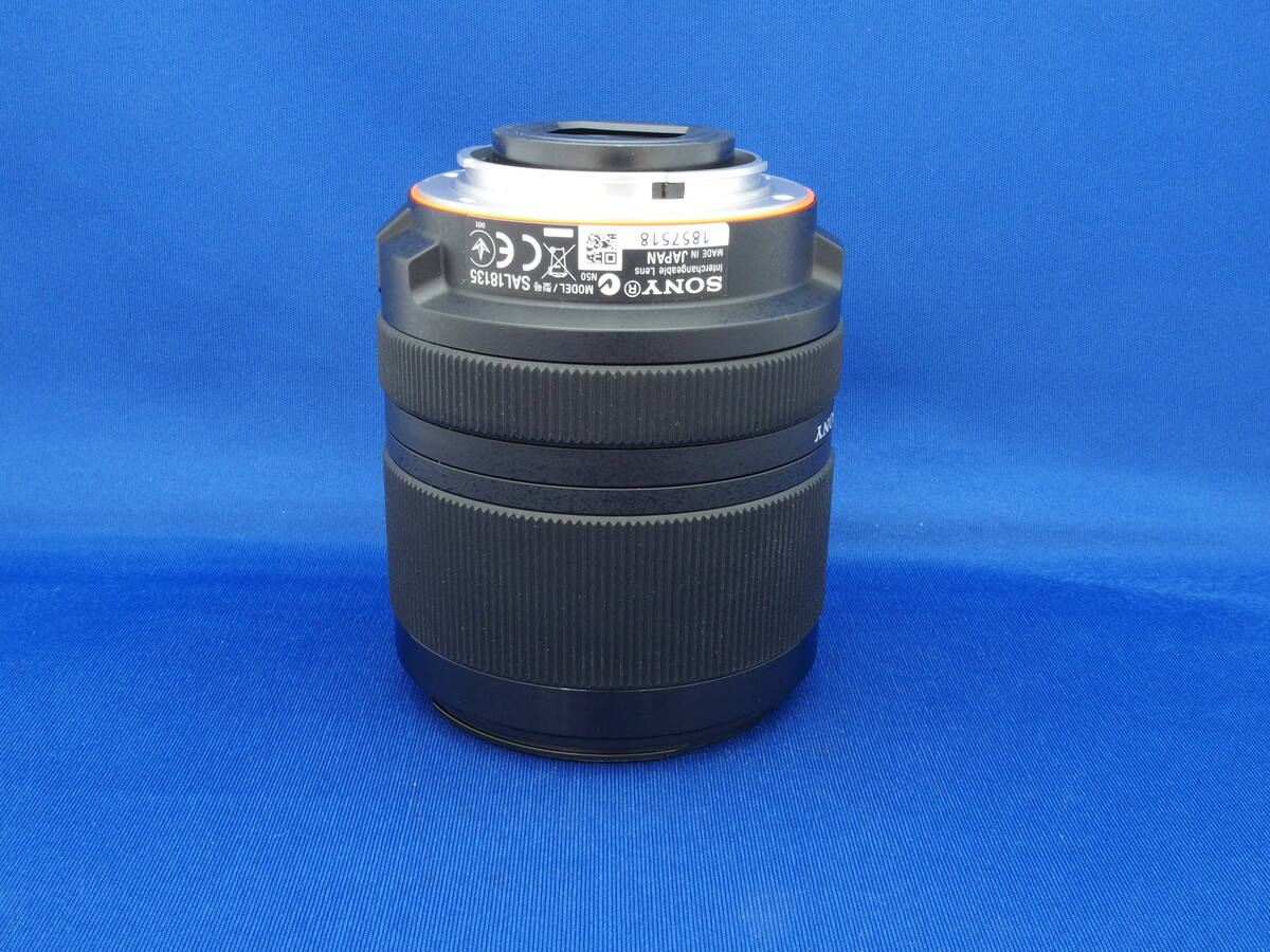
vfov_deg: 37.7
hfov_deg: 49.0
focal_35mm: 38
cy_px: 476
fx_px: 1394
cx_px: 635
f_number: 8
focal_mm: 8.1
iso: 100
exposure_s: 2.5
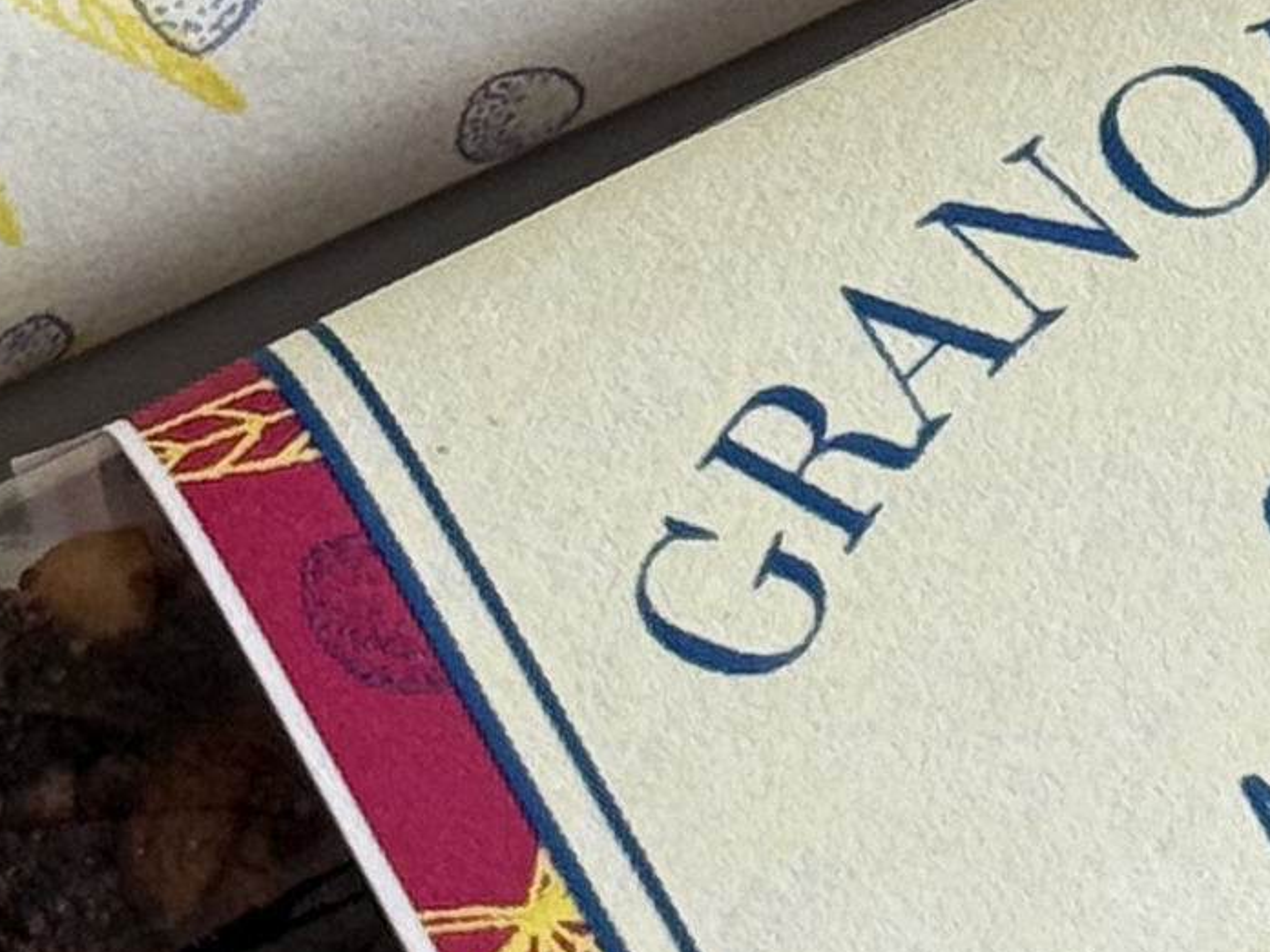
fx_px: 10199
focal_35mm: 278
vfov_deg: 5.3
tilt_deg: -58.4
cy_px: -263
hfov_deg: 7.1
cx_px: 526
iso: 80
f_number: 1.78
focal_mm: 6.76
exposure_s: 1/121
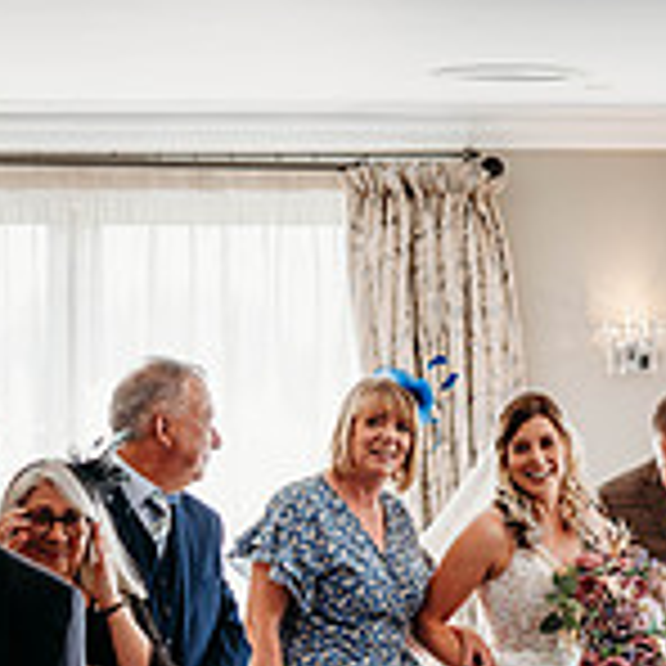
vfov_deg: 7.8
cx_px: 466
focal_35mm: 220
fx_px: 4789
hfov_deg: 7.9
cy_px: 958
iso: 100
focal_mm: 85
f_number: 2
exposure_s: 1/320
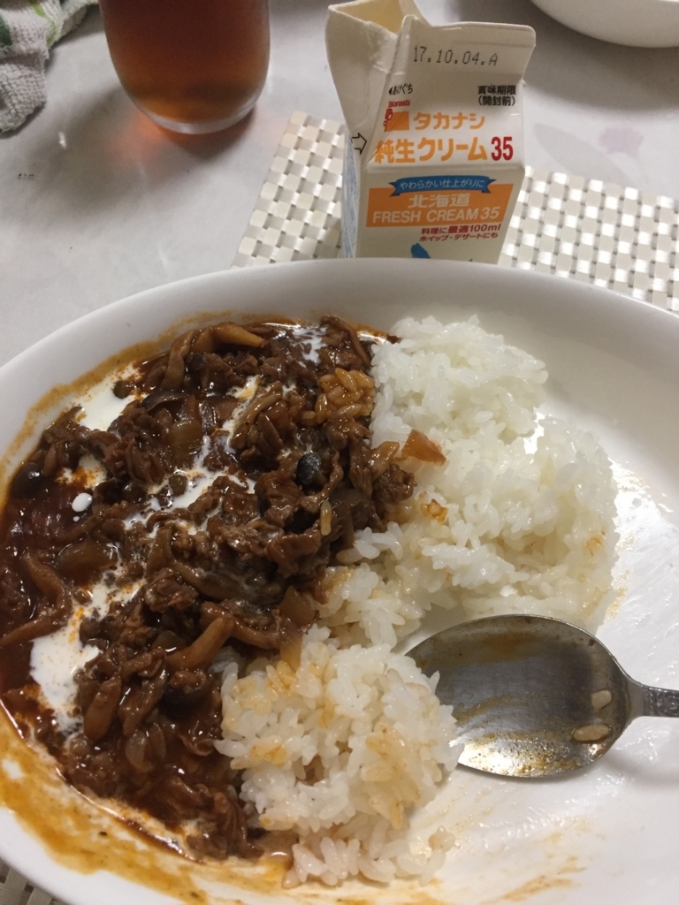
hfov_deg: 48.2
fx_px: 758
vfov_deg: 61.7
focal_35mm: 29
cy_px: 452
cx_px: 340
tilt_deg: -58.9
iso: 160
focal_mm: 4.15
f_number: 2.2
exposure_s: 1/30
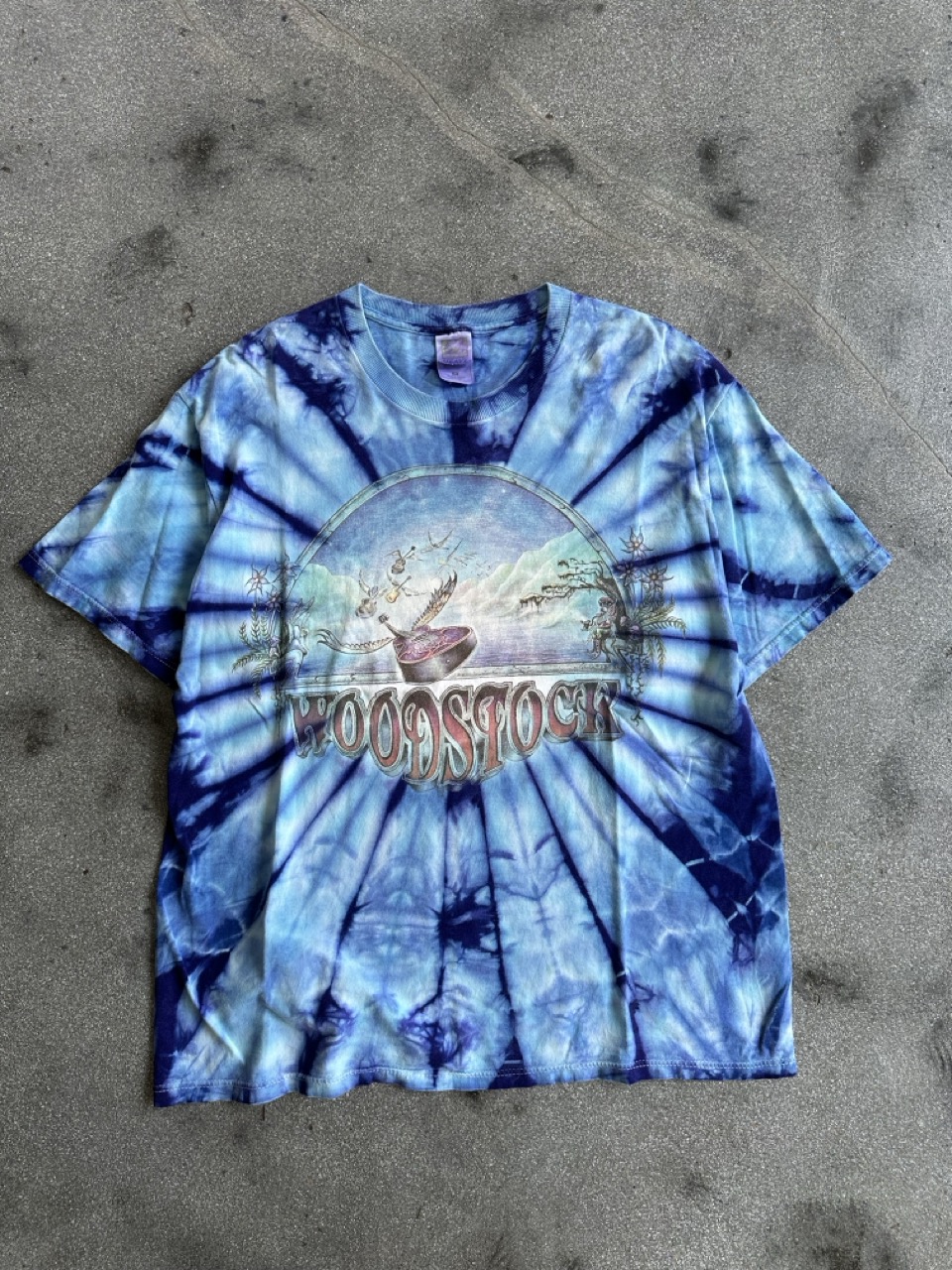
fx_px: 880
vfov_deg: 71.6
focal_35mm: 24
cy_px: 635
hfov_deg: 56.8
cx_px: 476
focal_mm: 6.86
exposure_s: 1/496
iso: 80
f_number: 1.78
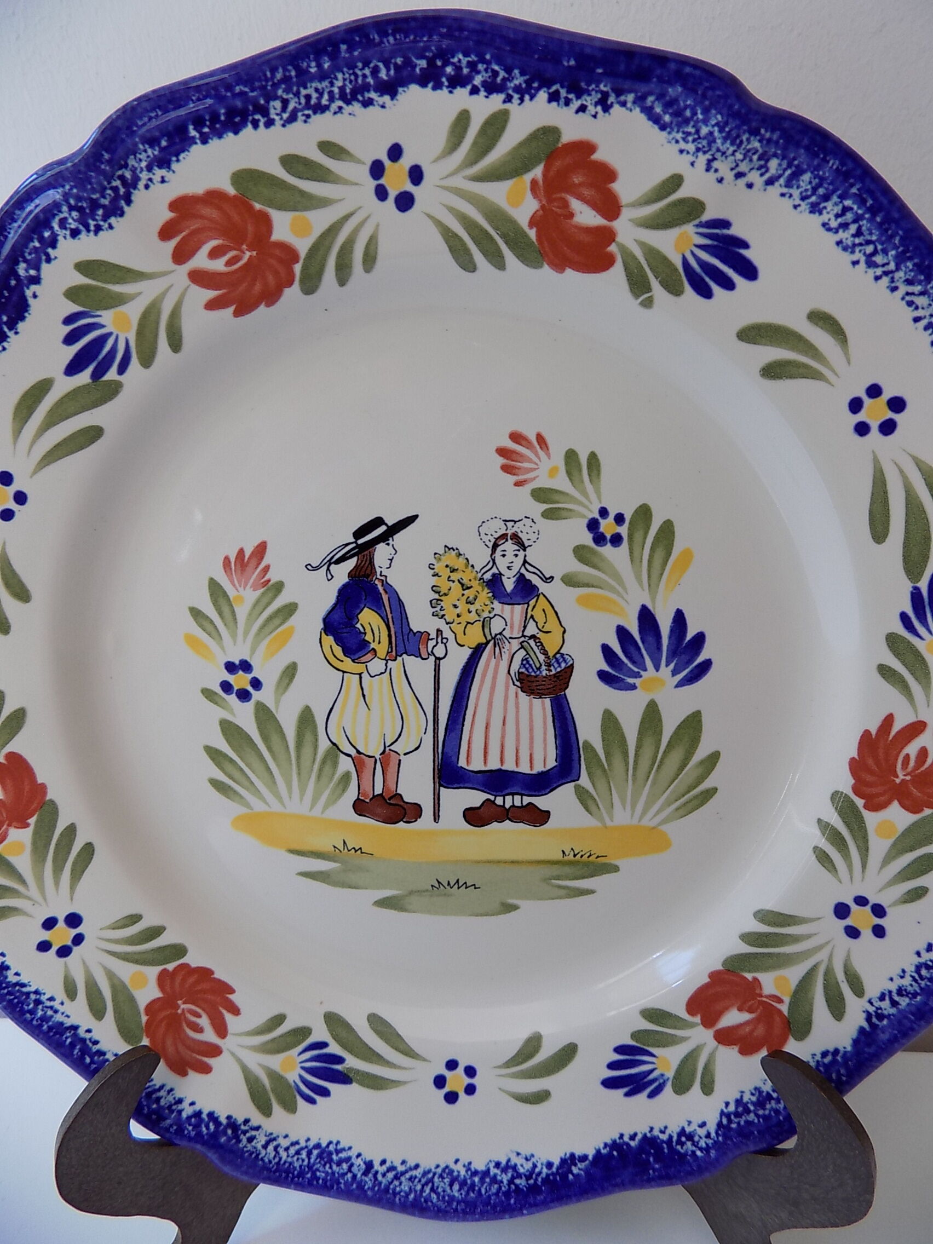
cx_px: 466
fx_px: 827
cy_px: 622
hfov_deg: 58.9
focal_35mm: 23
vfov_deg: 73.9
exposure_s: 1/40
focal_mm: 4
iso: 80
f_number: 3.1
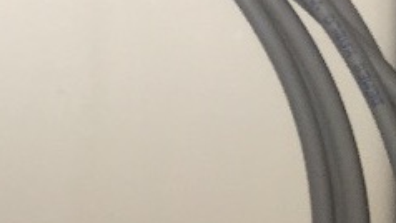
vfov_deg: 6.0
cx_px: -151
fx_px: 1670
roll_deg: -3.7
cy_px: -767
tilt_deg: +7.2
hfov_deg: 13.0
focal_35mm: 159
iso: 25
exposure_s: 1/20
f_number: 2.2
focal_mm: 4.15
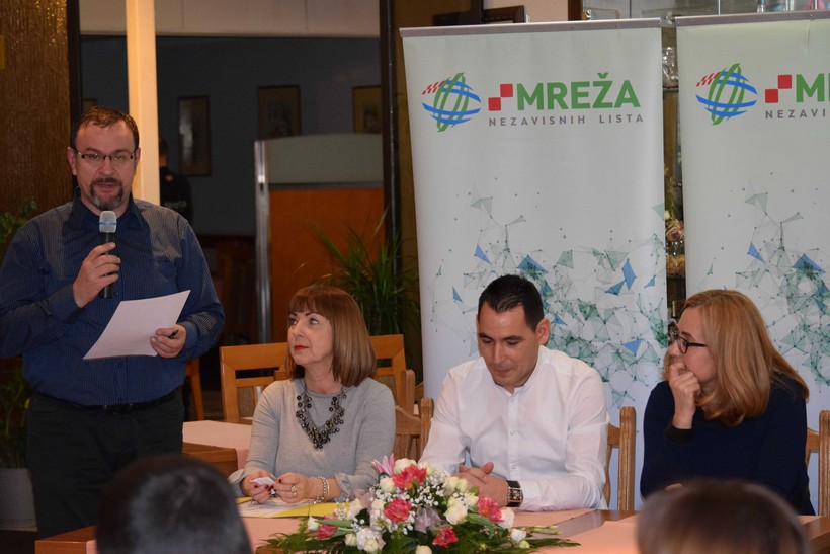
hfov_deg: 17.5
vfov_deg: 11.7
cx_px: 415
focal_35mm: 117
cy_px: 277
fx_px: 2698
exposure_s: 1/60
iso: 2800
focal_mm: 78
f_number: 4.5
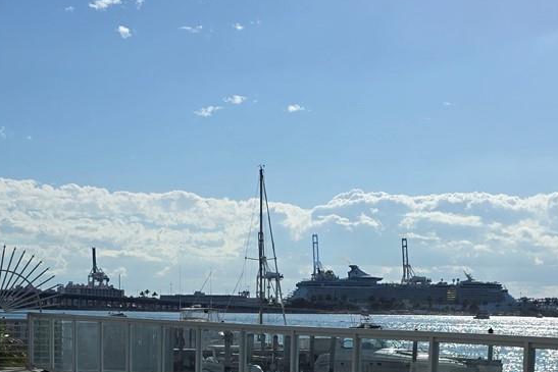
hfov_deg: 28.8
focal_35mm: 70
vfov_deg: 18.7
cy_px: 412
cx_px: 235
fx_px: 1085
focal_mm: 6.3
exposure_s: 1/7944
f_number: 1.7
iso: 32
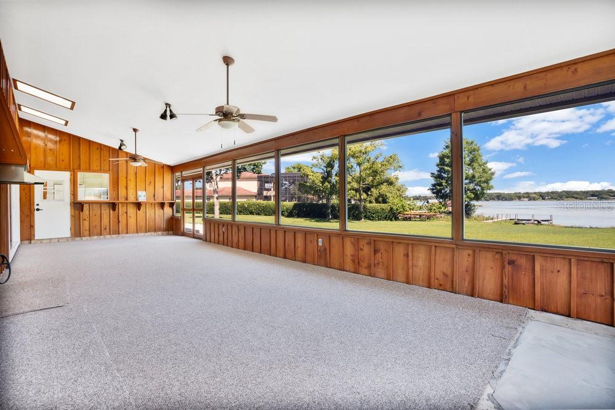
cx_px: 308
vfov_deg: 73.8
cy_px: 205
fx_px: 273
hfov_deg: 96.7
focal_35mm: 16
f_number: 8
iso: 640
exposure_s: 1/15
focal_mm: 16
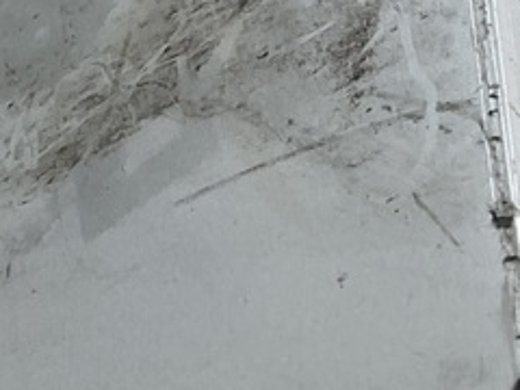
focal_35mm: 122
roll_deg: -36.1
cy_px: 535
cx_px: -422
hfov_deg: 14.2
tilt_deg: -23.7
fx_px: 1833
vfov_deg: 11.7
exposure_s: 1/137
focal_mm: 3
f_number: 1.8
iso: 16
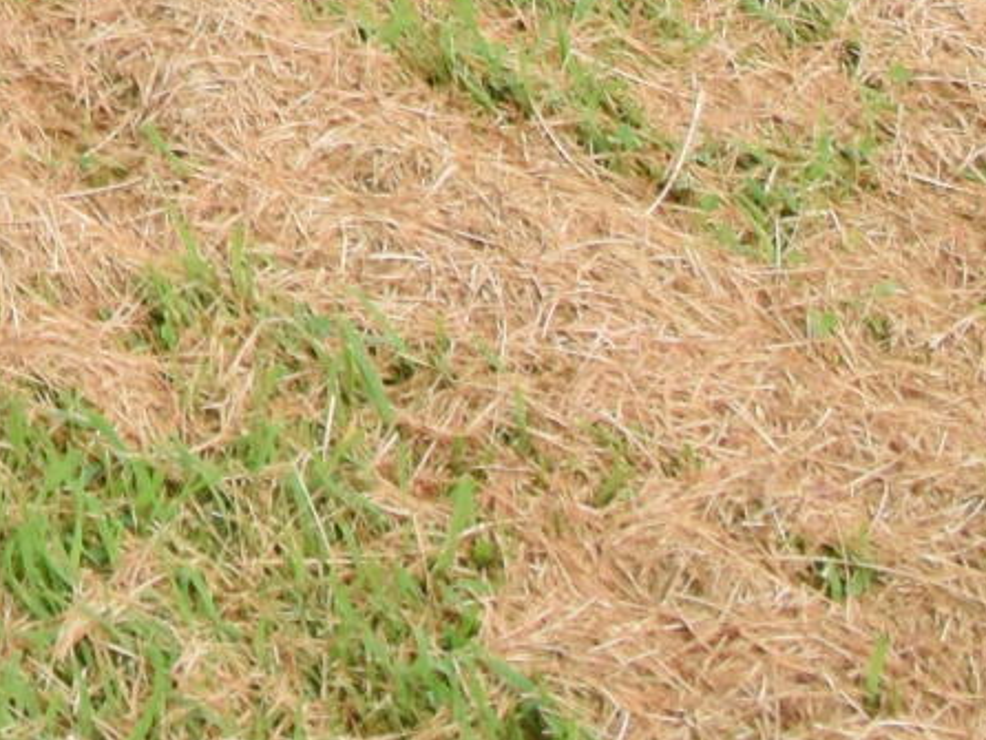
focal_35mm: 97
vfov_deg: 11.1
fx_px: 2764
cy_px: -1341
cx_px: -1059
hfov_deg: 15.5
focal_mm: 10
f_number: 5.6
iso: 400
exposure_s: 1/250
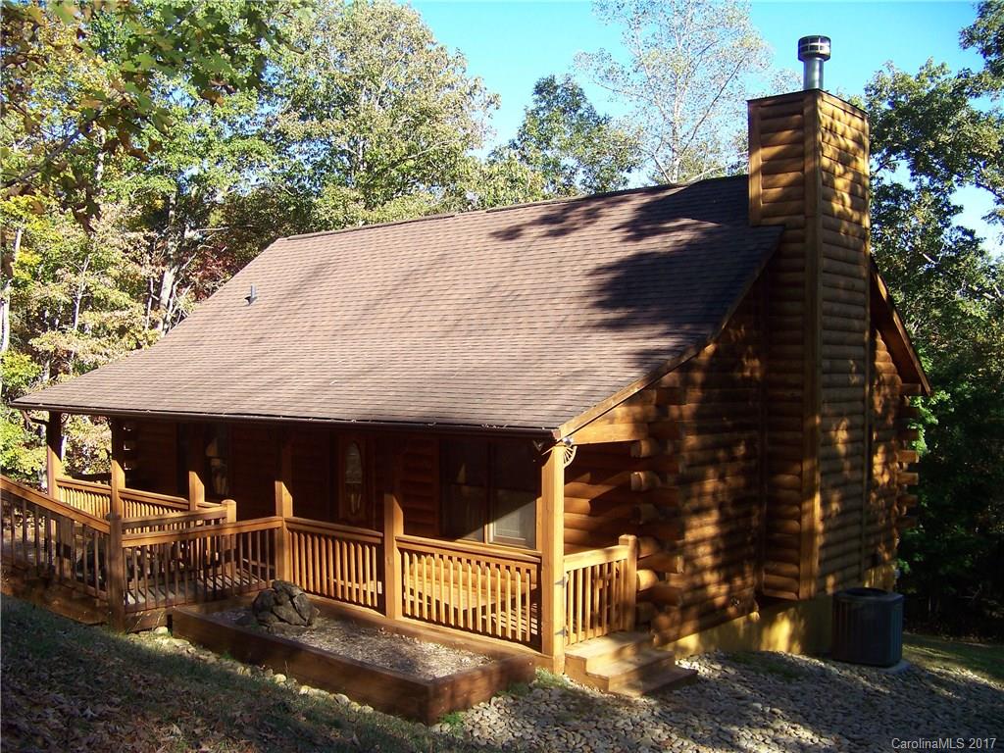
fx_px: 1044
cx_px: 502
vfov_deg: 39.7
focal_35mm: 36
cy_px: 376
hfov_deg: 51.4
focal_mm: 5.85
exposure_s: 1/320
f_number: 2.8
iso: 67
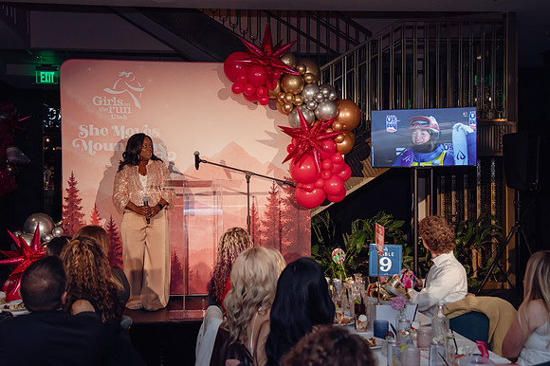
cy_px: 181
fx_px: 719
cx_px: 258
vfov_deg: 28.6
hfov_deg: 41.9
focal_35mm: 47
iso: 3200
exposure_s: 1/320
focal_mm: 40
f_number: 4
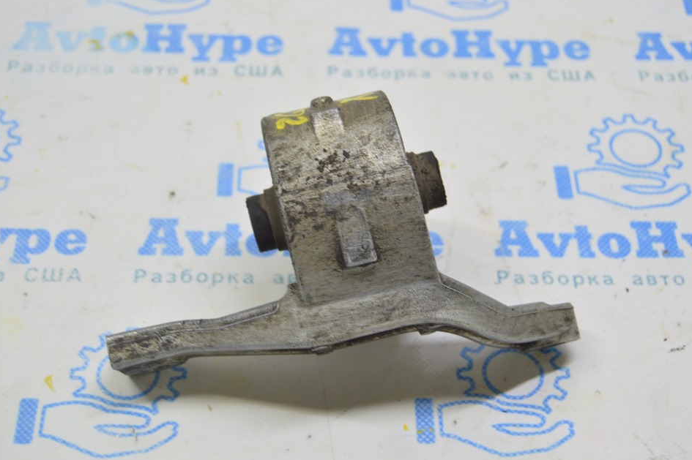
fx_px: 1249
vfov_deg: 20.9
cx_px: 360
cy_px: 228
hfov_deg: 31.0
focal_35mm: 65
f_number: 5.6
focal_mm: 40
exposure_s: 1/20
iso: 400
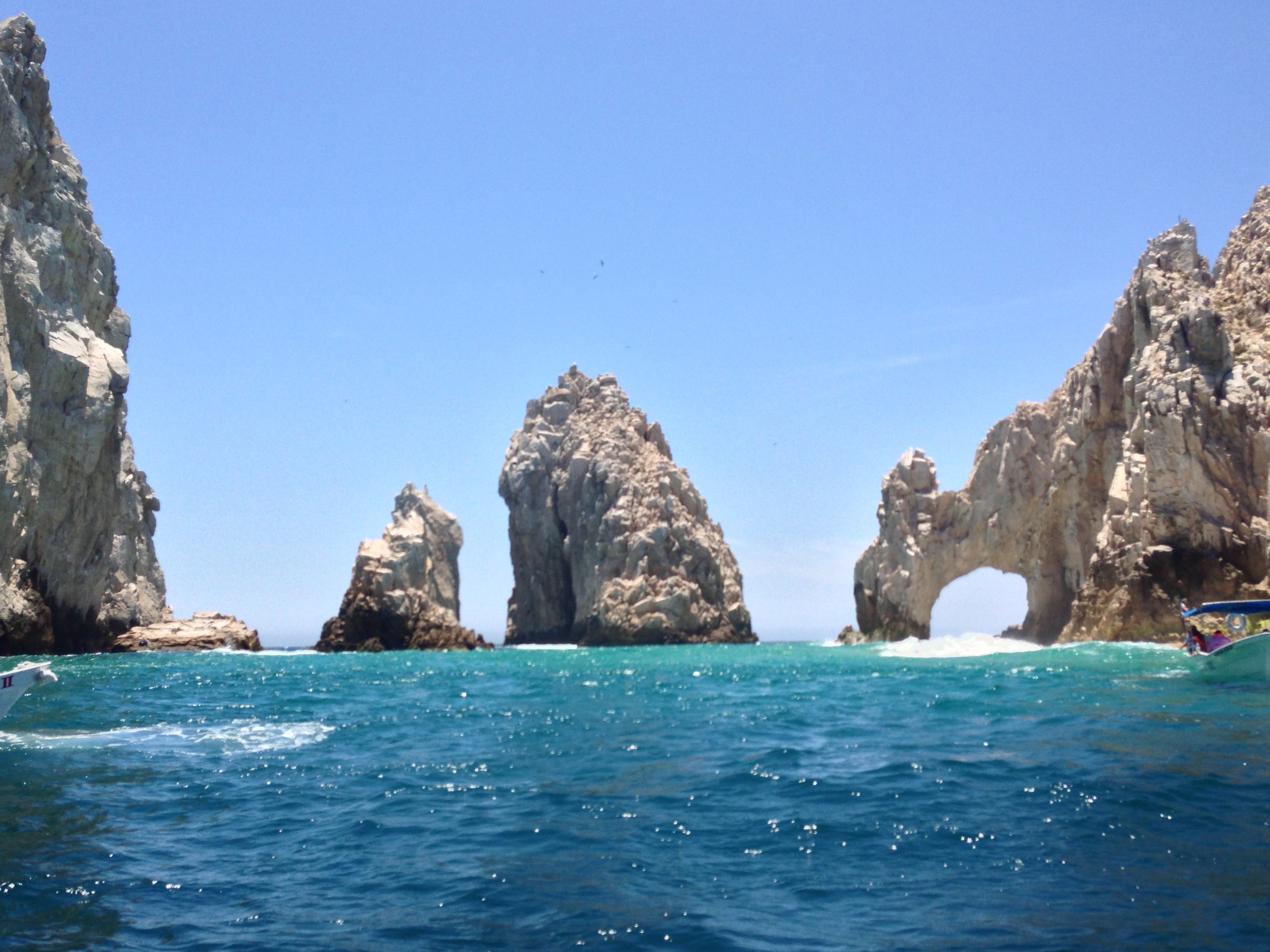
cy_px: 476
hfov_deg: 55.4
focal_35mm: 33
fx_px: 1211
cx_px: 635
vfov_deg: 42.9
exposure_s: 1/1642
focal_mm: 4.13
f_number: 2.4
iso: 50
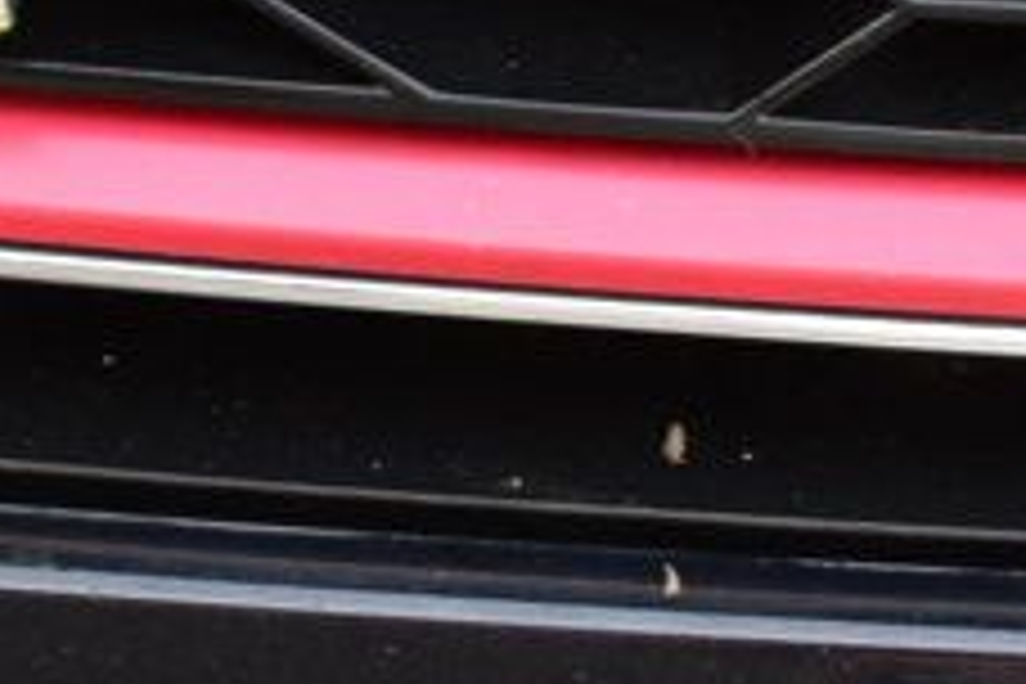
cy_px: -518
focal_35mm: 371
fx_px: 10580
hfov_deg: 5.5
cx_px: 788
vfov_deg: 3.7
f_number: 6.3
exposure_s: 1/15
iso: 400
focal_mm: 55
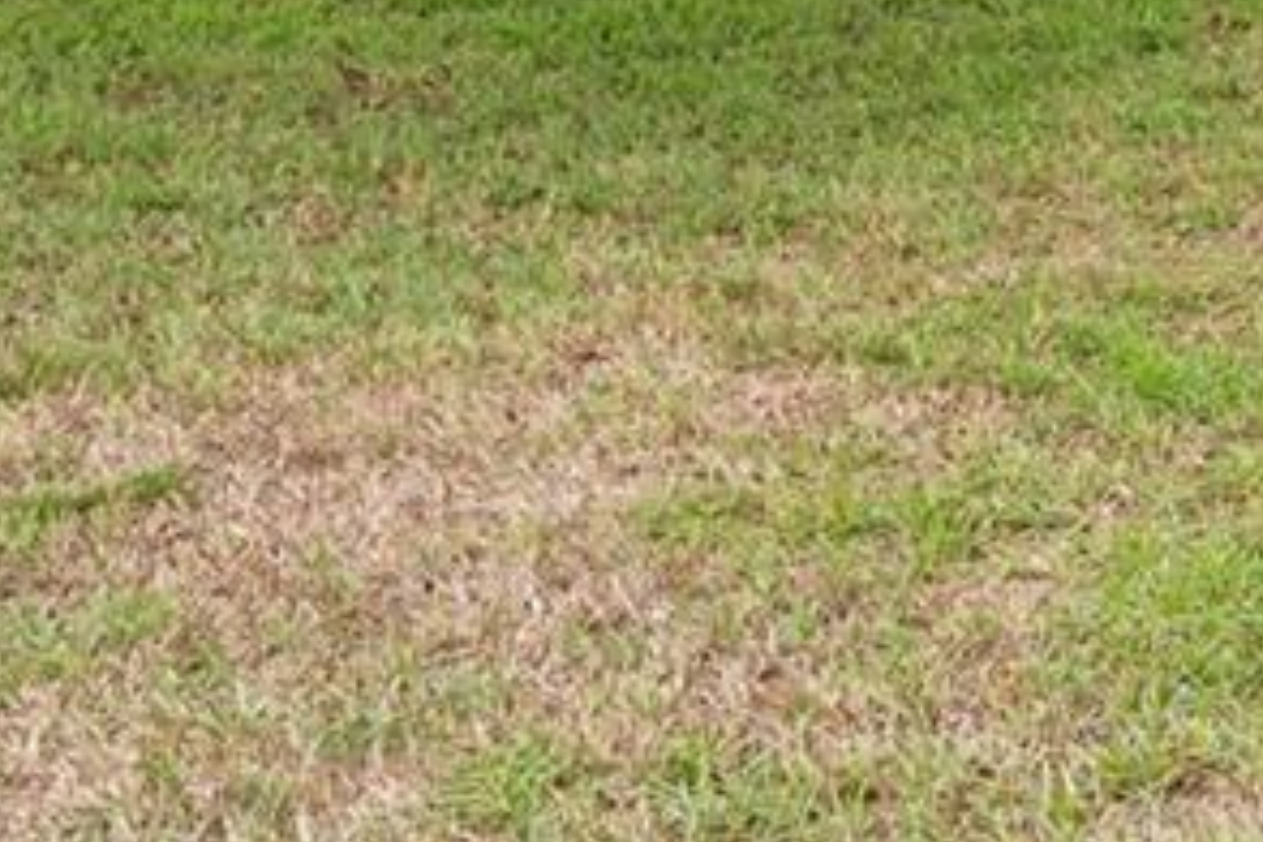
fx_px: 3052
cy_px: -576
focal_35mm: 87
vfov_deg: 14.2
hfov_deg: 16.5
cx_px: 2651
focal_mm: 16
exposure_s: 1/125
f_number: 8
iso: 100
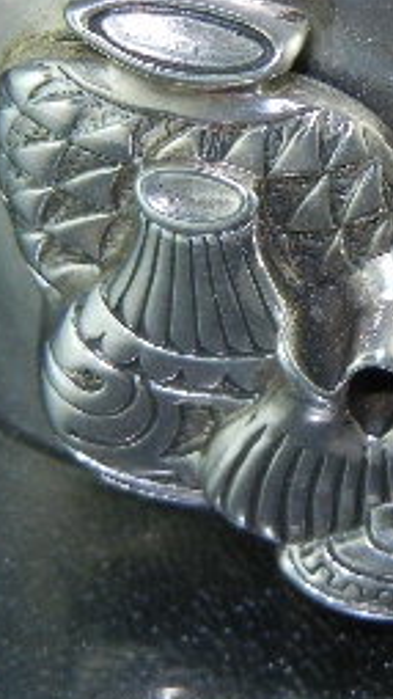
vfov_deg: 15.0
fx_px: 2647
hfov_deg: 8.4
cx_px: 401
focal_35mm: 143
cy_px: 184
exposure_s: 1/30
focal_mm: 9.3
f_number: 3.9
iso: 200
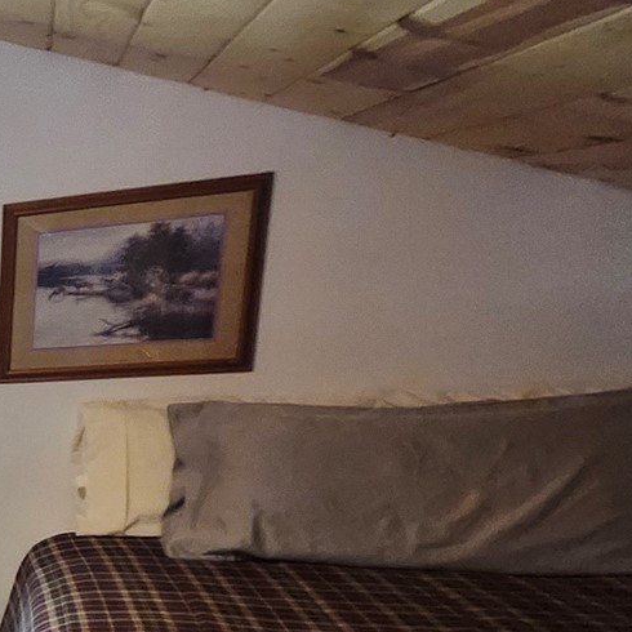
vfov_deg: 32.9
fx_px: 991
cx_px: -573
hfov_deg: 20.5
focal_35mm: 48
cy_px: 611
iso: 320
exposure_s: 1/40
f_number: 2.2
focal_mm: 1.74
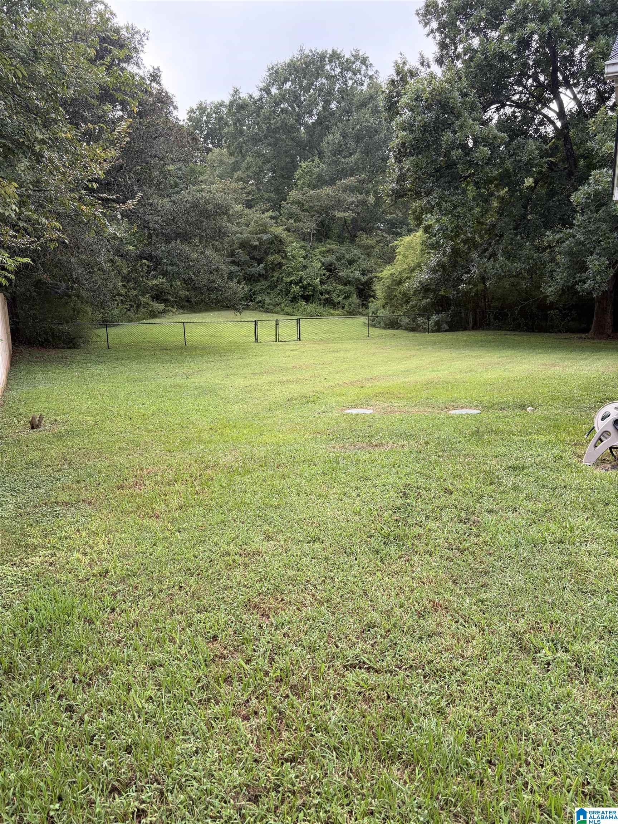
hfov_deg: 53.1
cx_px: 309
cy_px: 412
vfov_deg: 67.3
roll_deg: +0.7
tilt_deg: -11.2
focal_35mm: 26
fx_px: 619
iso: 50
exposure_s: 1/354
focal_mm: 5.96
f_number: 1.6
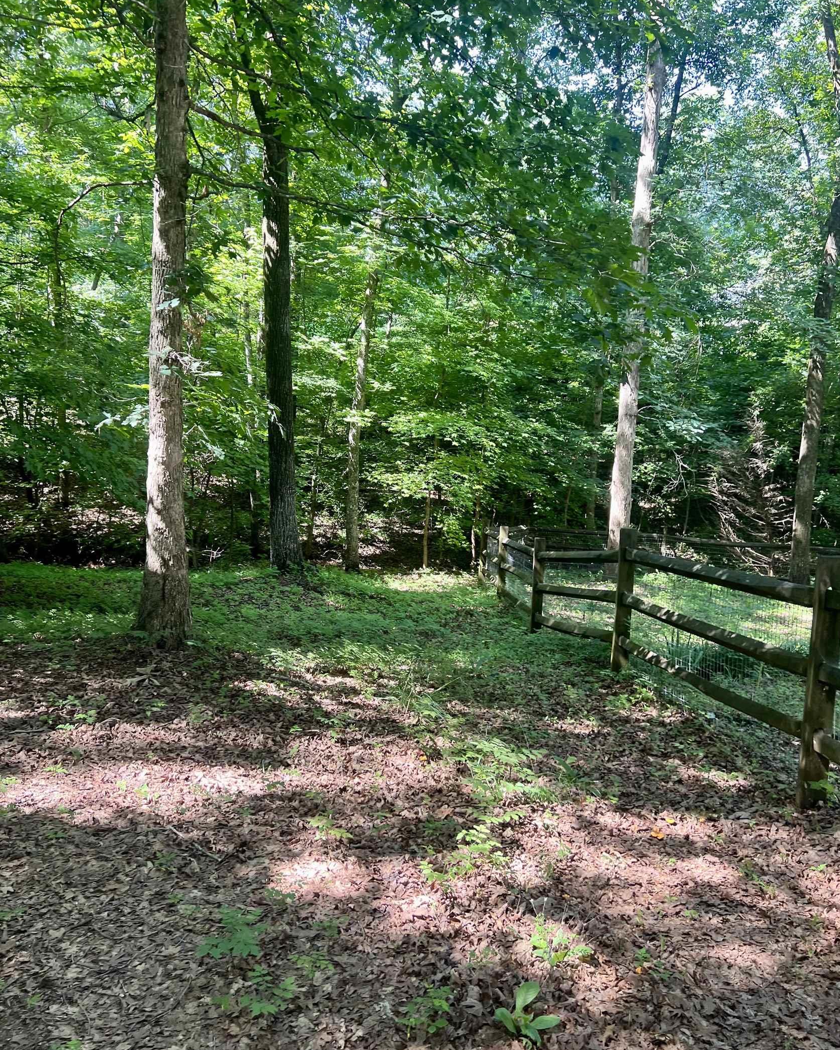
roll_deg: -2.3
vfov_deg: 62.2
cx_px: 426
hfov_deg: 51.5
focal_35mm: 28
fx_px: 870
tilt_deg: -8.0
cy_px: 502
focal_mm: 5.7
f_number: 1.5
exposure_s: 1/121
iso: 64
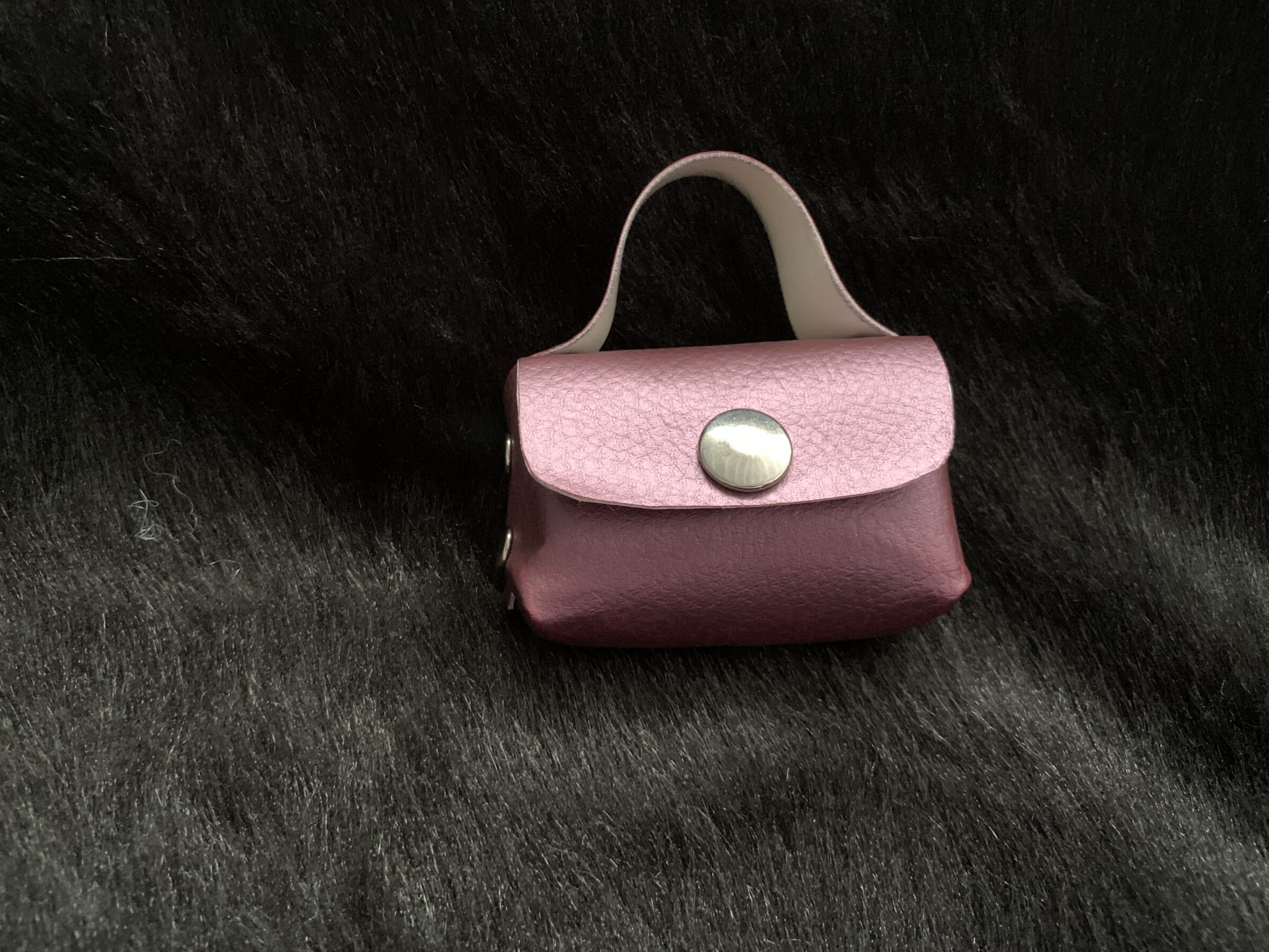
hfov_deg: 63.4
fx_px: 1027
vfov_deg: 49.7
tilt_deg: -41.3
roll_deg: -4.9
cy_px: 449
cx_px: 617
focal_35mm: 28
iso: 800
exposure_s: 1/18
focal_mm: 4.25
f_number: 1.8
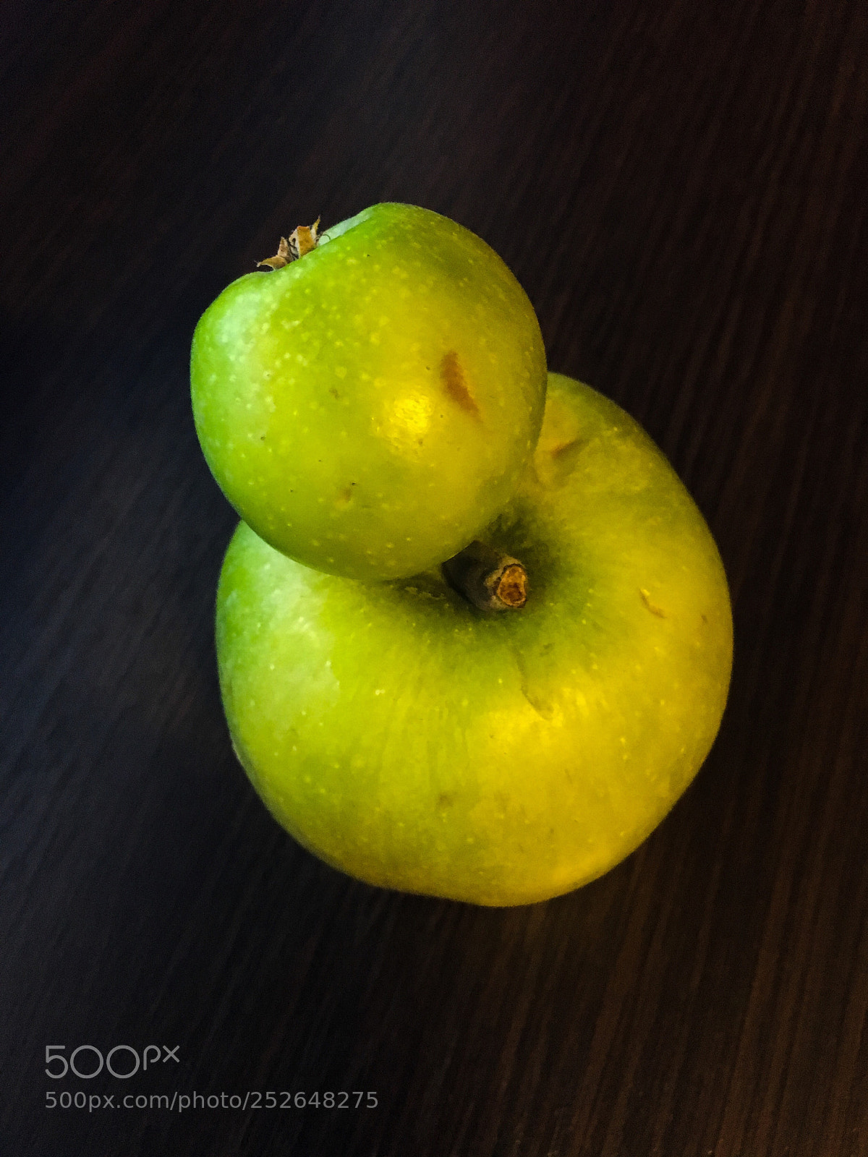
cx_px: 434
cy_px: 578
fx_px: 970
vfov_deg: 61.7
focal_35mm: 29
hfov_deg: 48.2
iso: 320
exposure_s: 1/17
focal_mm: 4.15
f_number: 2.2
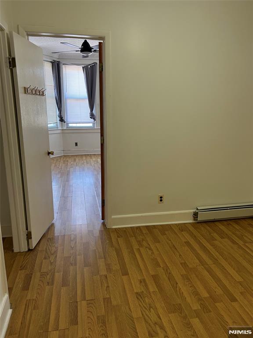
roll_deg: -1.1
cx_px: 126
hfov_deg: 53.1
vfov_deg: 67.3
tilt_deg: -13.8
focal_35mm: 26
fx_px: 253
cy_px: 169
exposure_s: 1/60
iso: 125
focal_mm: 5.7
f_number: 1.5
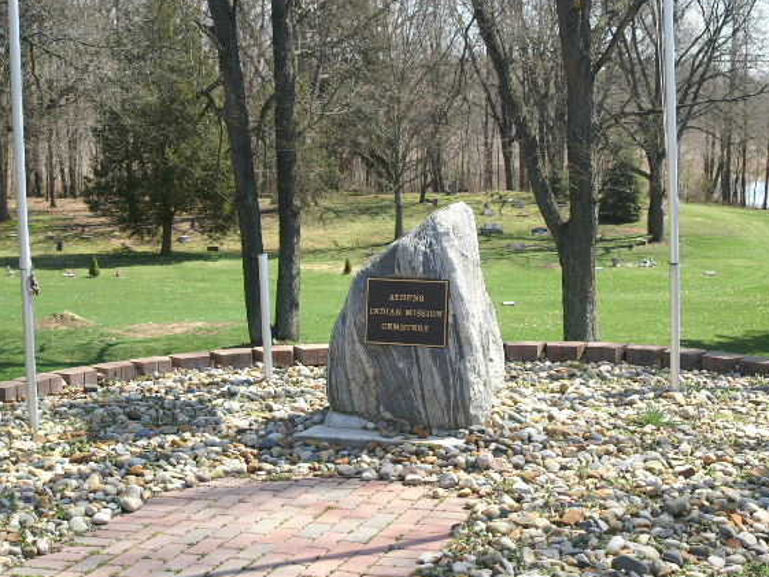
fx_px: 1279
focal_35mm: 58
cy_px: 286
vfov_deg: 25.4
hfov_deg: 33.4
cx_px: 437
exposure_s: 1/160
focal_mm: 35
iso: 100
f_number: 6.3
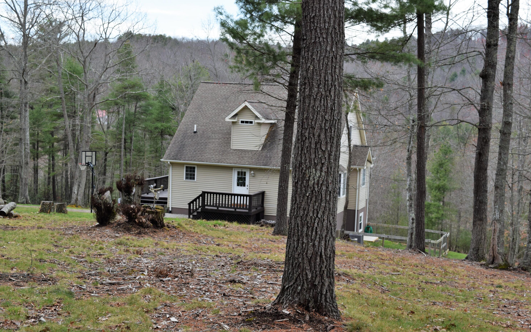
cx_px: 269
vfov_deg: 23.1
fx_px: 810
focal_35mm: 56
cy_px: 157
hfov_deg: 36.3
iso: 200
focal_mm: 36
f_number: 8
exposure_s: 1/250
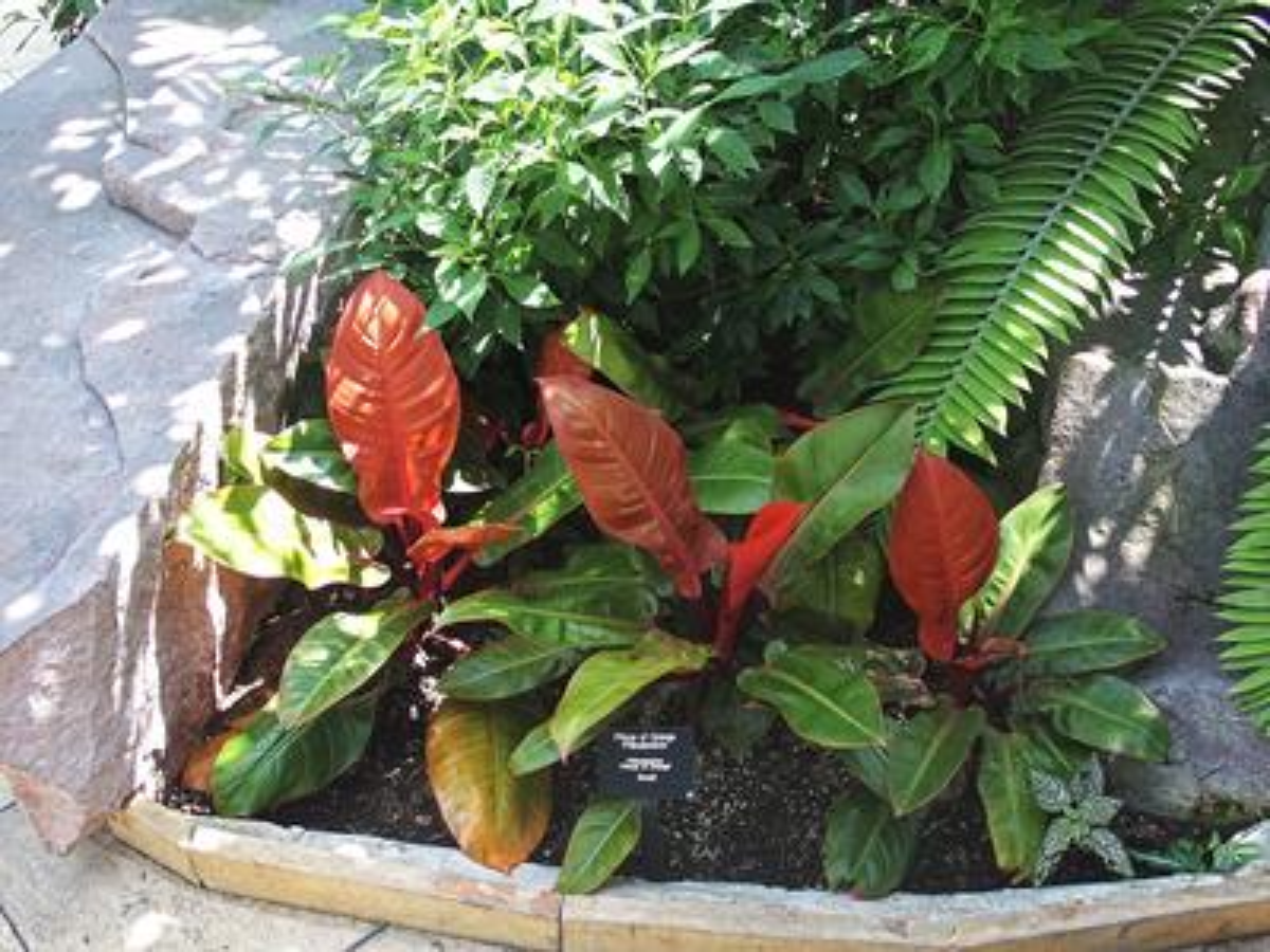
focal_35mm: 35
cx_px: 635
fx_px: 1284
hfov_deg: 52.6
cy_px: 476
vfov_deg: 40.7
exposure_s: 1/100
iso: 100
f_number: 2.8
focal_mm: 7.4
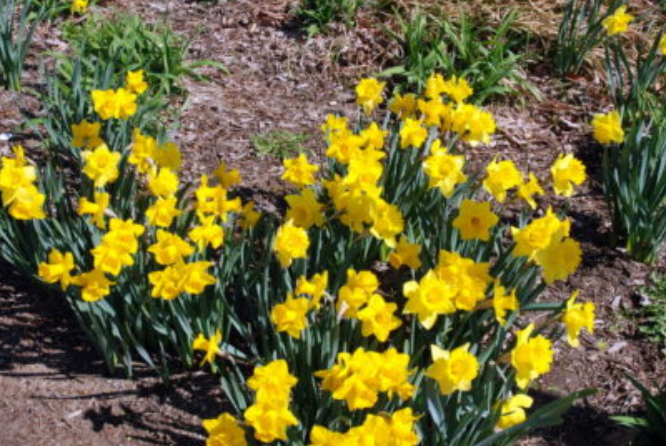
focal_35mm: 51
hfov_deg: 39.1
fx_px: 938
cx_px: 340
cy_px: 245
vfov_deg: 26.7
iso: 100
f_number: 11
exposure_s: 1/125
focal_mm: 27
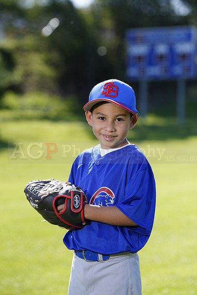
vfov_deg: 11.4
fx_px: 1477
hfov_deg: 7.6
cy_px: 148
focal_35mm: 180
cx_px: 98
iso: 100
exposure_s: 1/250
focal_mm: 180
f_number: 5
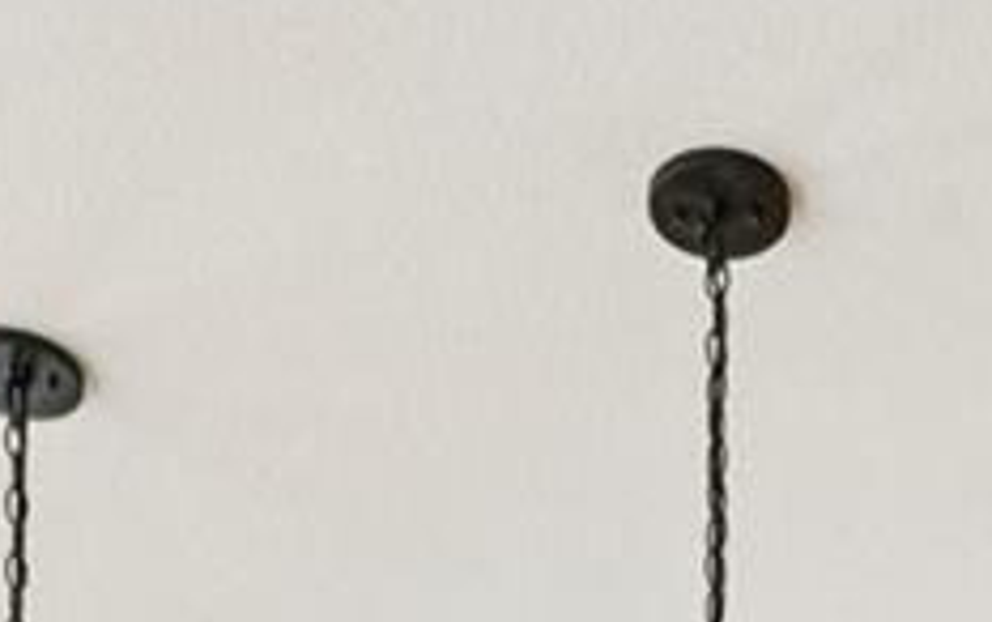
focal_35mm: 98
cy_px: 2011
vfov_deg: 9.5
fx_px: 2651
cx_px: 894
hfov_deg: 20.7
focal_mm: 14
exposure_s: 1/15
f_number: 11
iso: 100
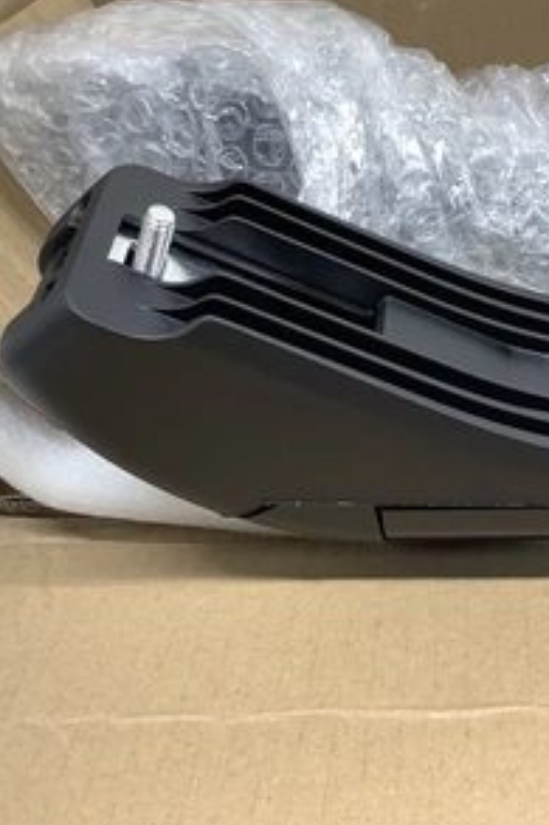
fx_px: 1008
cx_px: 428
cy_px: 411
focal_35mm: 44
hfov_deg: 29.9
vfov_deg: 44.5
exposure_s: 1/60
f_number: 2.4
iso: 80
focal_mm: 3.3
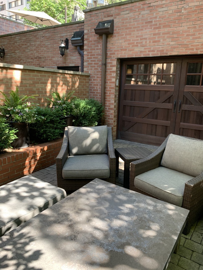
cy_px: 135
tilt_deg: -11.9
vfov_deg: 67.3
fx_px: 203
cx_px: 102
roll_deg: -1.5
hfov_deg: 53.1
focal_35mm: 26
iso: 50
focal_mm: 4.25
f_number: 1.8
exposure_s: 1/121
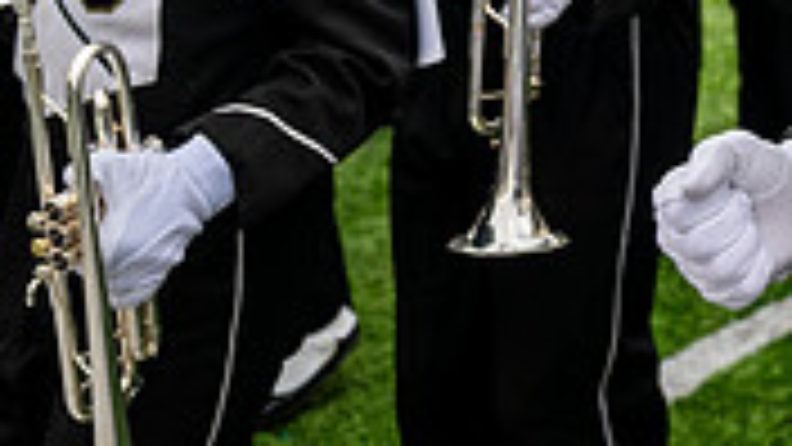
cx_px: 945
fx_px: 1743
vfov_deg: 12.9
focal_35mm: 83
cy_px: -412
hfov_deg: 23.4
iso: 100
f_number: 2.8
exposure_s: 1/500
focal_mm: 24
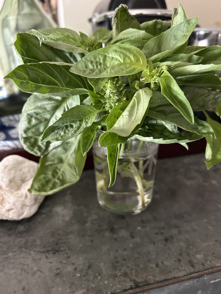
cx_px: 110
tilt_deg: -25.4
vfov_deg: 67.3
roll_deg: -0.3
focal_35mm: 26
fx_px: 221
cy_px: 147
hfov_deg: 53.1
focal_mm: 5.7
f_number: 1.5
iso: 500
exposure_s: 1/40
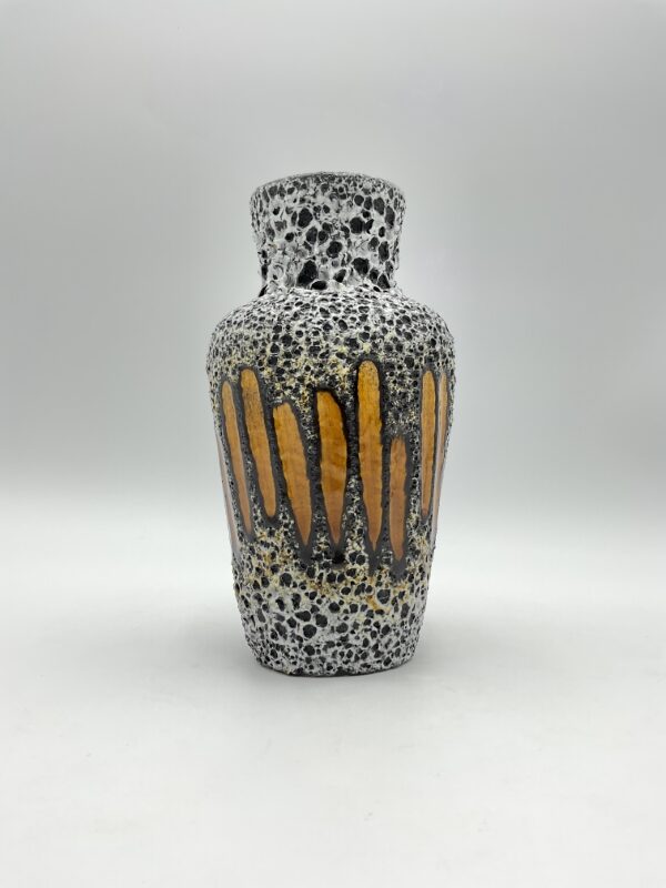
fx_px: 744
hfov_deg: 48.2
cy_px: 444
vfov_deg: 61.7
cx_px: 333
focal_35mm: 29
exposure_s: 1/154
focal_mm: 3
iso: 20
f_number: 1.8
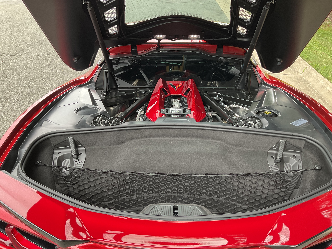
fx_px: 278
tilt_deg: -30.7
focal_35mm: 29
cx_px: 166
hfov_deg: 61.7
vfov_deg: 48.2
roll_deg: +0.4
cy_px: 124
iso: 40
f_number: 1.8
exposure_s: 1/120
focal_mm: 3
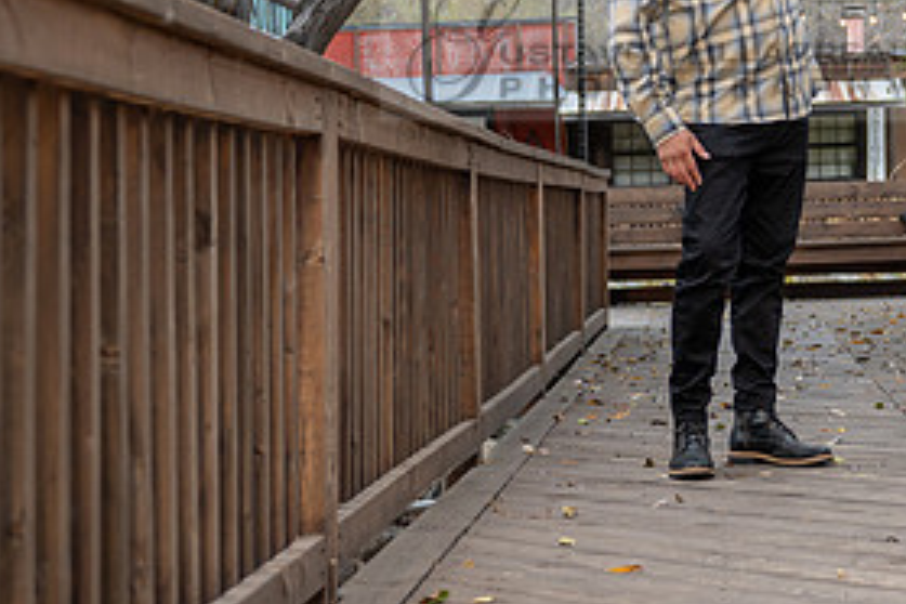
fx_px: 2265
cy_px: 38
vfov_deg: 15.0
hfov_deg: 21.9
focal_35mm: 90
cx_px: 887
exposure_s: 1/160
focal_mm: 34
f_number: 3.2
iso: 200
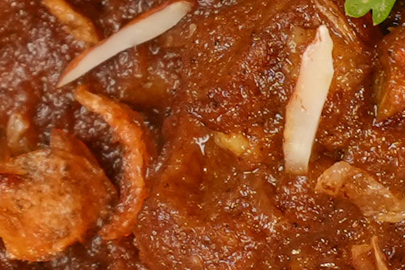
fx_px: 3218
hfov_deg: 7.2
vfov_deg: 4.8
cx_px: -2
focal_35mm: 286
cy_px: -80
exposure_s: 1/125
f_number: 5
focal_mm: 24
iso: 500
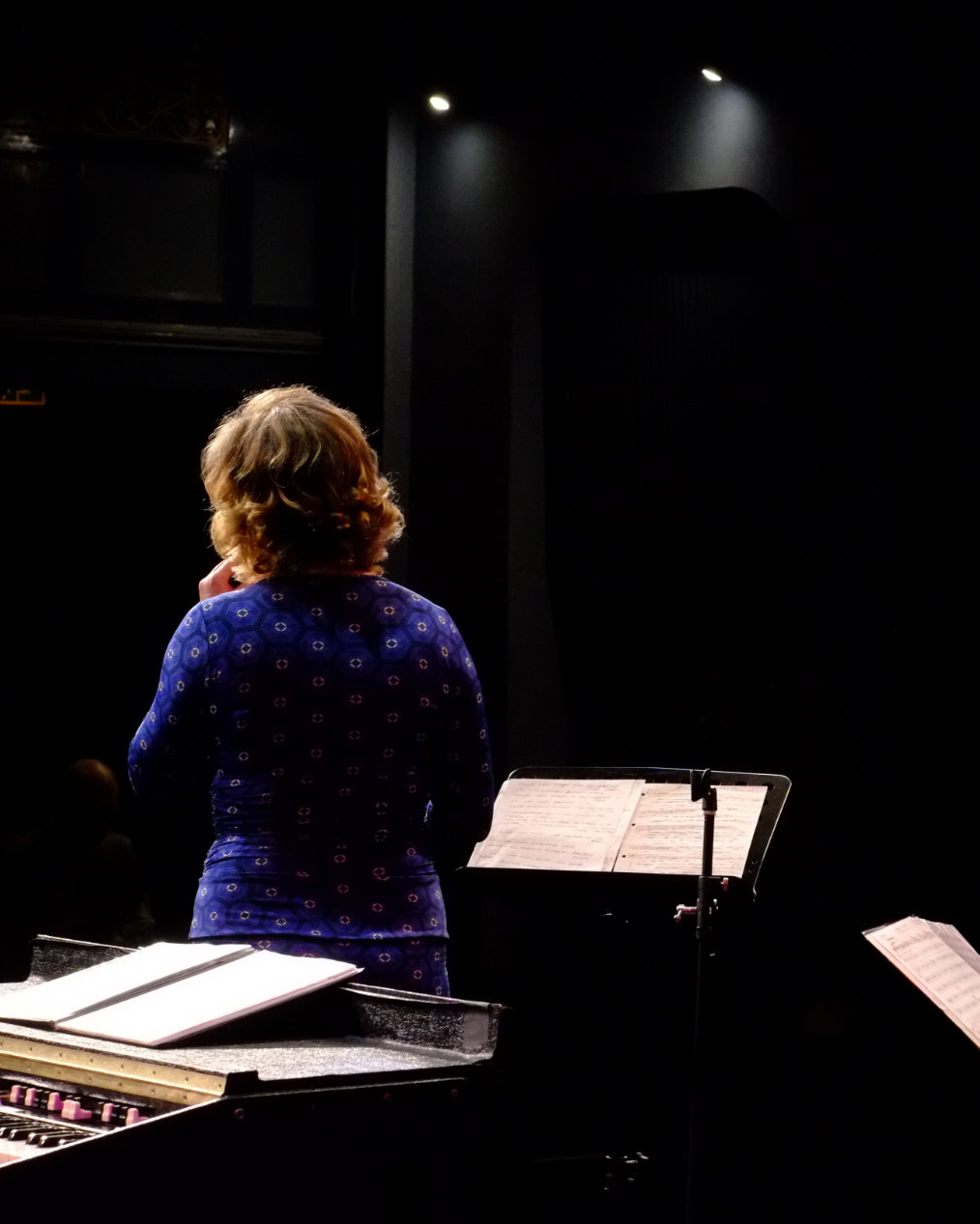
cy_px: 616
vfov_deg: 16.3
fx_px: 4277
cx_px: 813
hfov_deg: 13.0
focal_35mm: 118
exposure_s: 1/125
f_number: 6.4
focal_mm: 55
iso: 6400
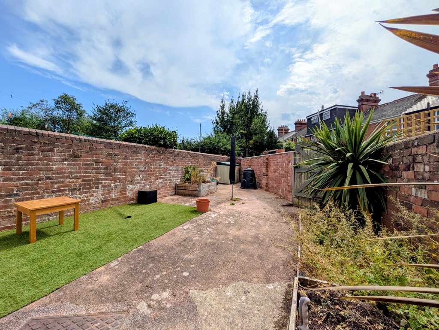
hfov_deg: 102.0
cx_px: 220
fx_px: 178
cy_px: 165
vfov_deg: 85.7
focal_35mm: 14
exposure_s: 1/4808
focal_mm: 1.83
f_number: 2.2
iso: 52
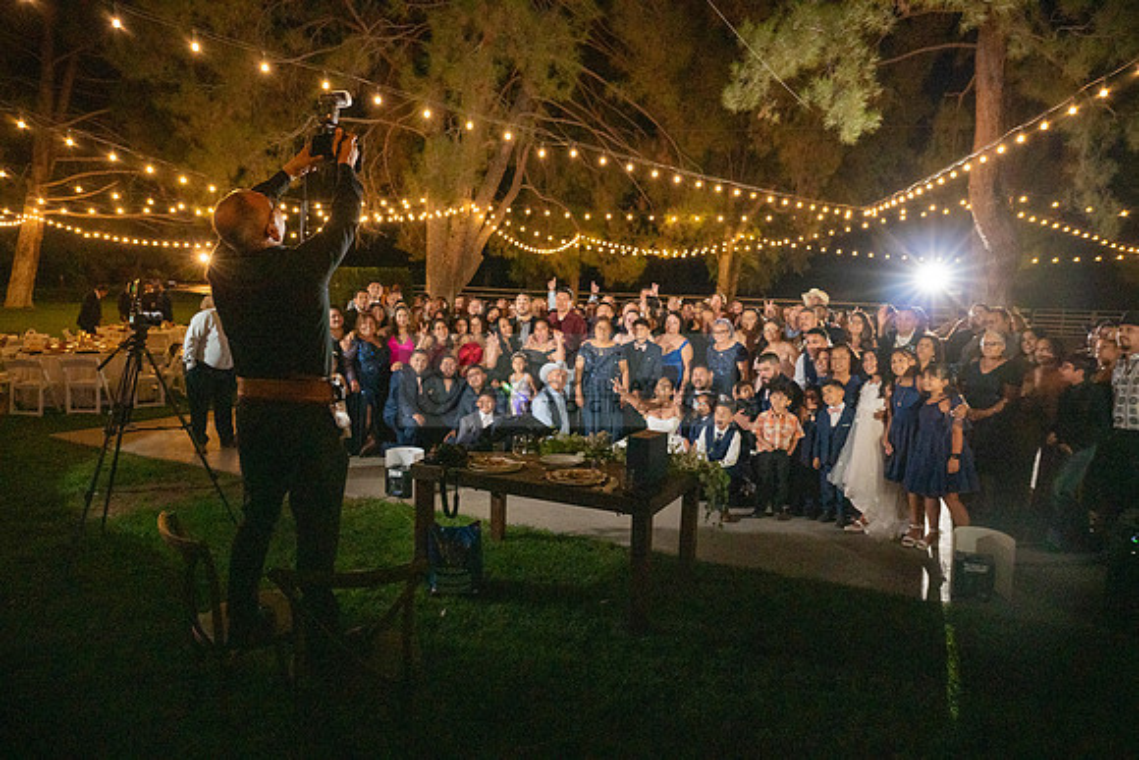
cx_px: 570
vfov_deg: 53.2
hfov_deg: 73.7
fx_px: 759
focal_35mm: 24
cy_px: 380
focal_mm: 24
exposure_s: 1/250
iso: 3200
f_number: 4
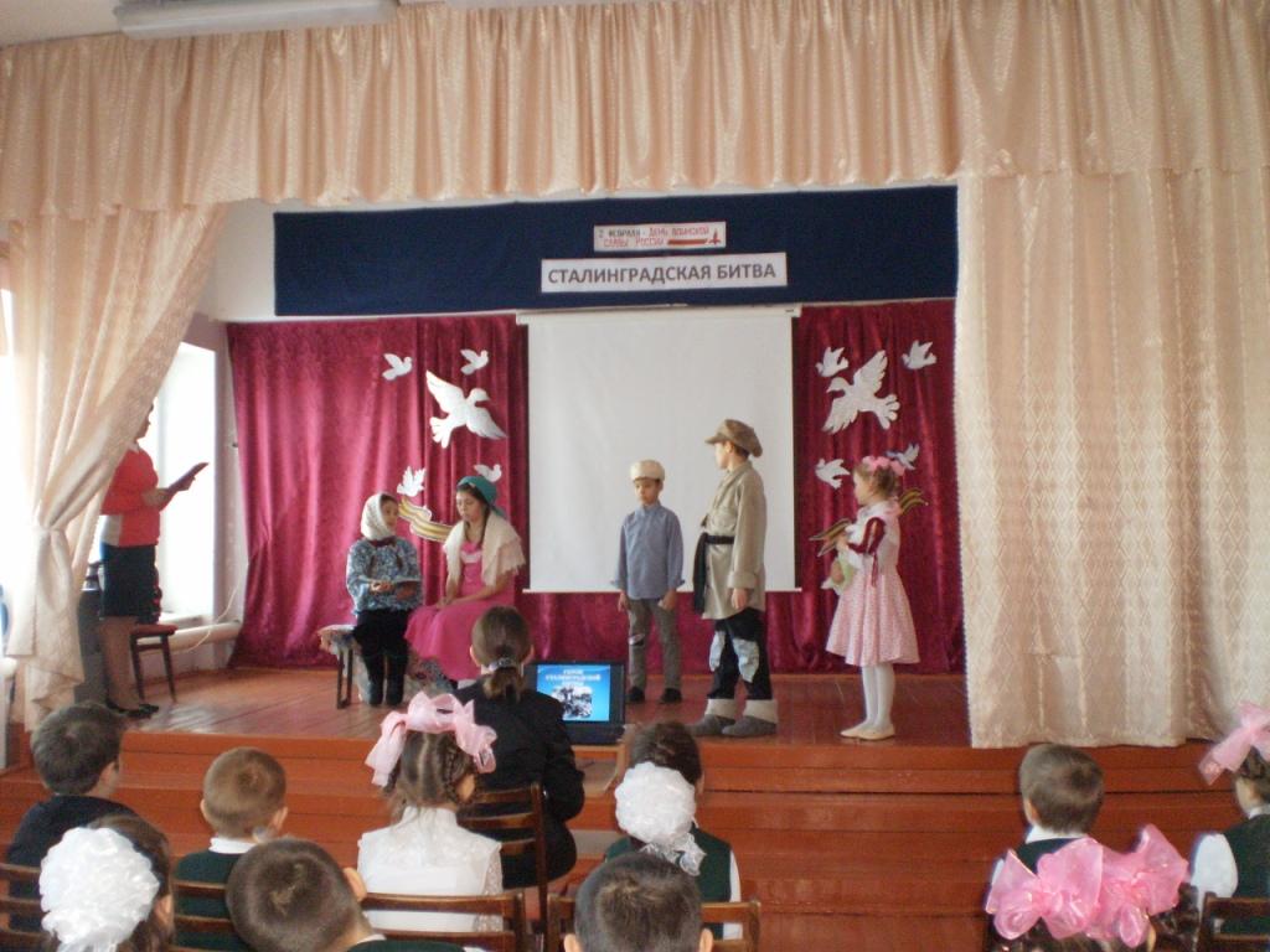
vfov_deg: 39.7
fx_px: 1321
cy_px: 476
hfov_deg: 51.4
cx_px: 635
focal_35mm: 36
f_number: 3.1
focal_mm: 6.3
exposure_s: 1/30
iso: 400
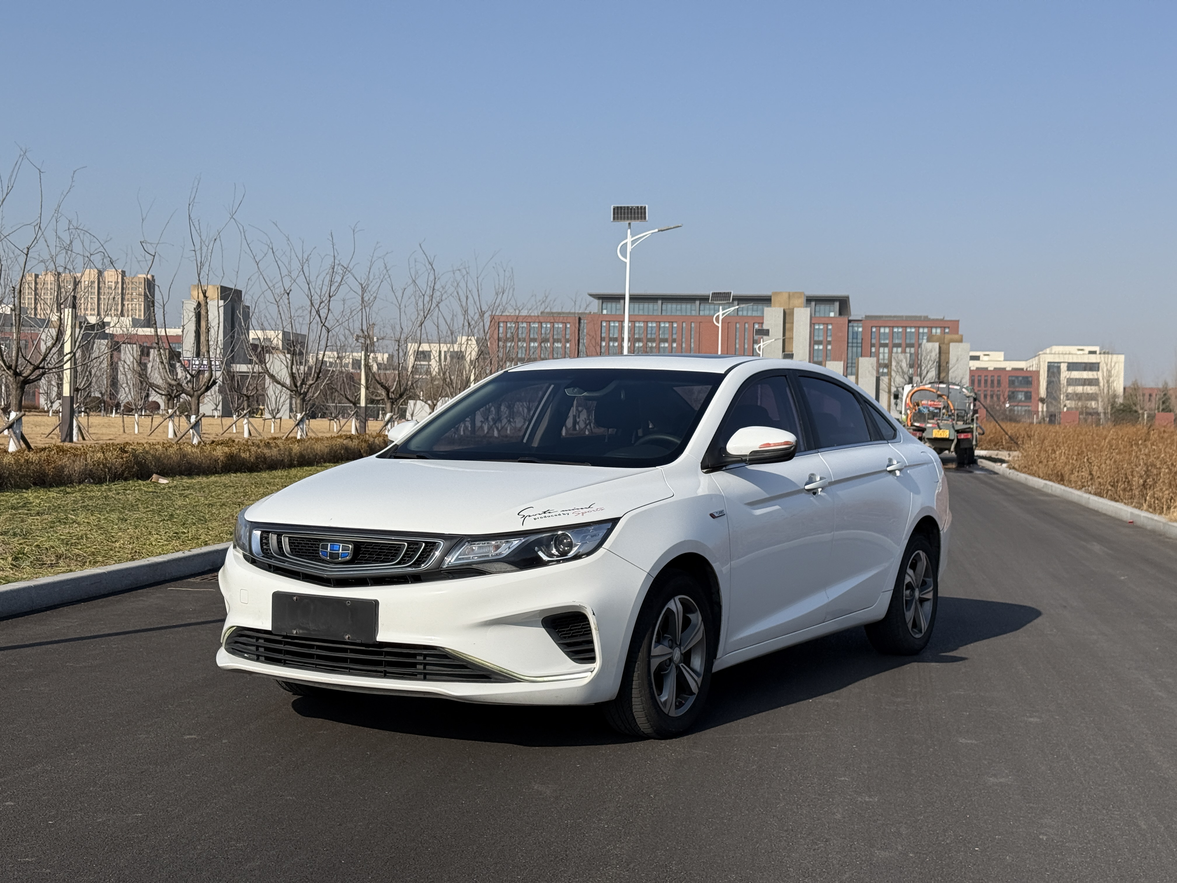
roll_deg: -1.7
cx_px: 588
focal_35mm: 48
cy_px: 442
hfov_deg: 39.7
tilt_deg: -0.3
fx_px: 1632
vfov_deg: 30.3
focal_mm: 6.76
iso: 64
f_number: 1.78
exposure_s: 1/7874
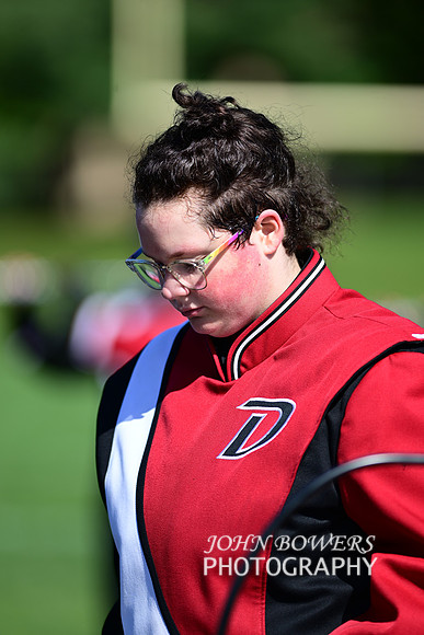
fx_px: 5296
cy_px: 318
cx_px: 212
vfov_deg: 6.9
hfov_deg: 4.6
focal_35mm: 300
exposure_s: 1/1600
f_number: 2.8
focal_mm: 300
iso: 100
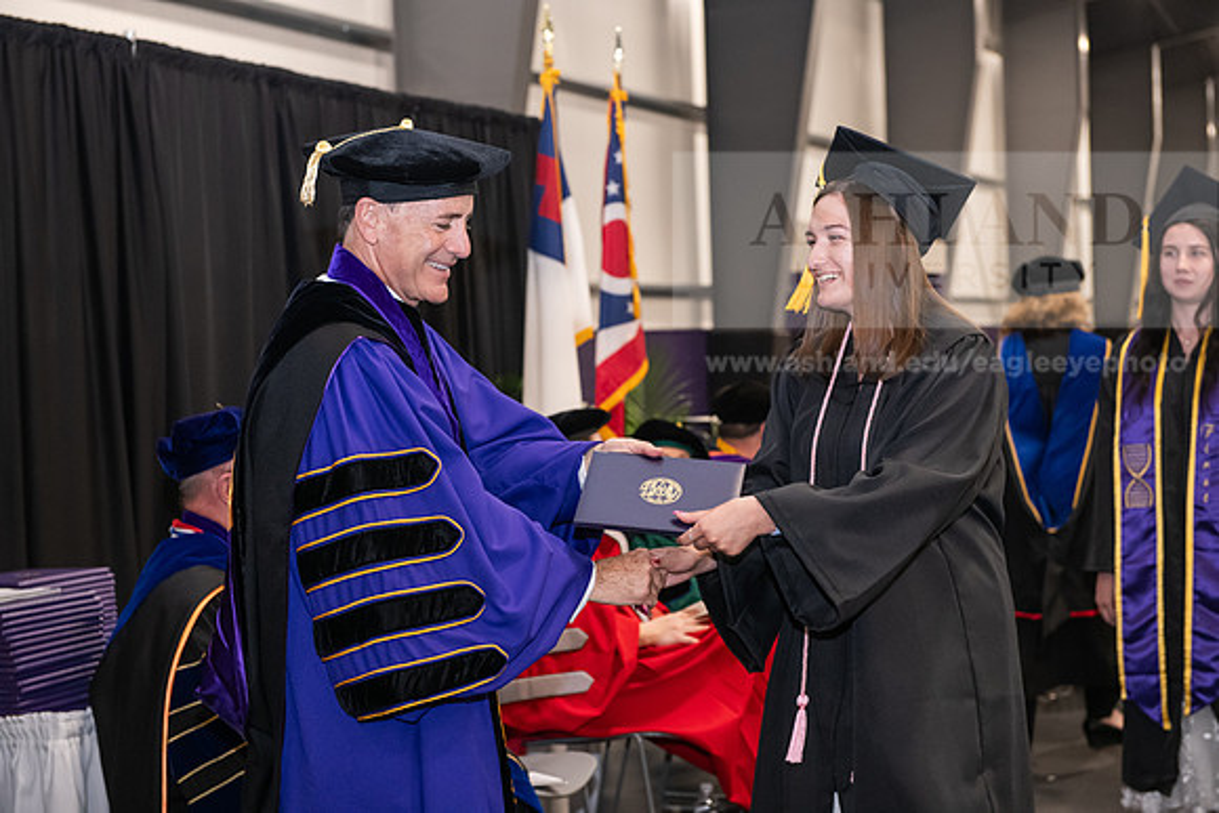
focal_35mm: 66
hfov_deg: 30.5
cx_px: 610
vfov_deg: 20.6
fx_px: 2235
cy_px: 406
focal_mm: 66
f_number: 5
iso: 2500
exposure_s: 1/125
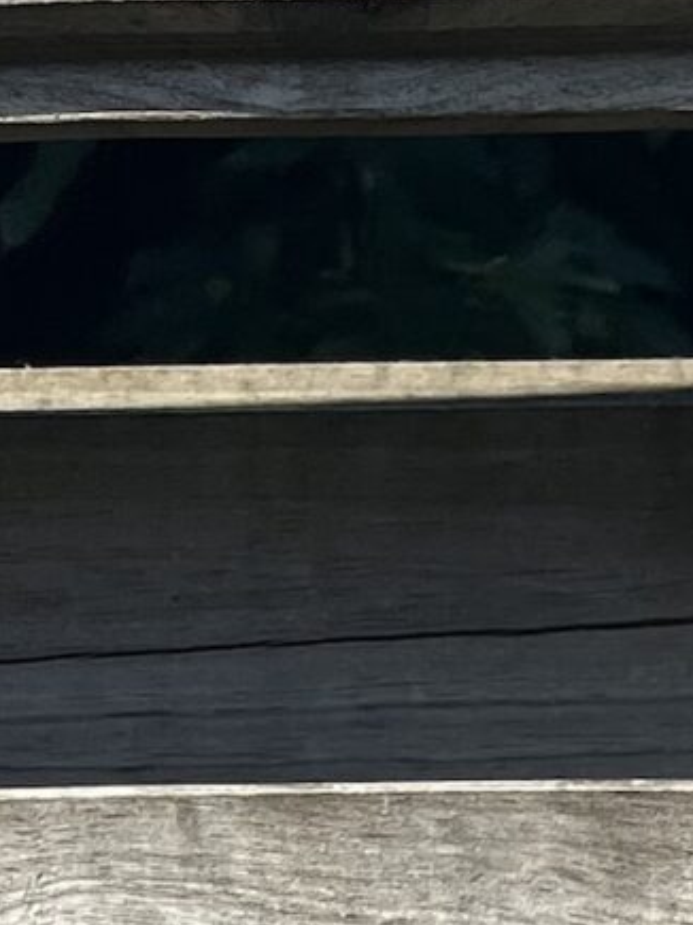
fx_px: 4086
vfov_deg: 10.3
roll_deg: +1.3
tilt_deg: -3.0
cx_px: 1558
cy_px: 2560
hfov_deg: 8.9
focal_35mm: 153
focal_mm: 5.1
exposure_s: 1/4310
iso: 50
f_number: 1.6
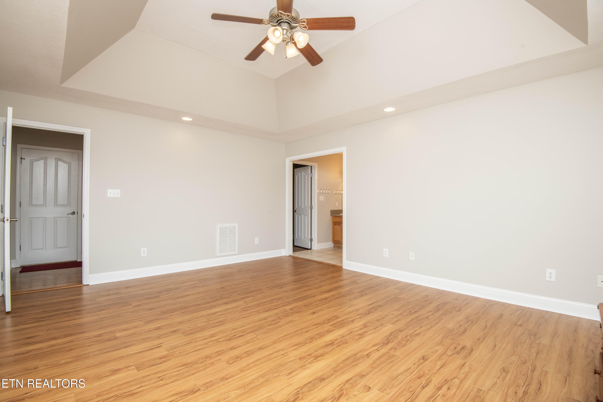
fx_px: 268
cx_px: 302
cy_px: 201
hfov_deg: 96.7
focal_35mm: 16
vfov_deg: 73.7
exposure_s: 1/250
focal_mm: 16
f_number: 9
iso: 500
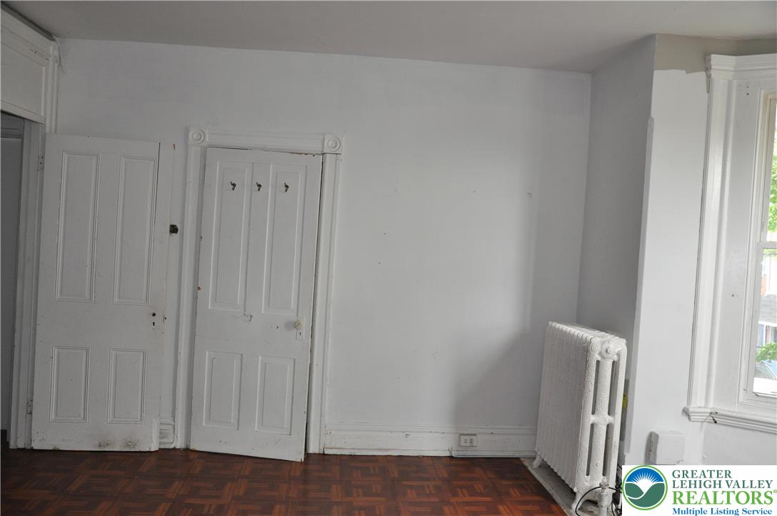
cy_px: 258
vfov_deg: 41.6
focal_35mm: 32
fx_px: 679
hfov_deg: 59.6
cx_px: 388
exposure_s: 1/60
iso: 800
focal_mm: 21
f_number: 3.8
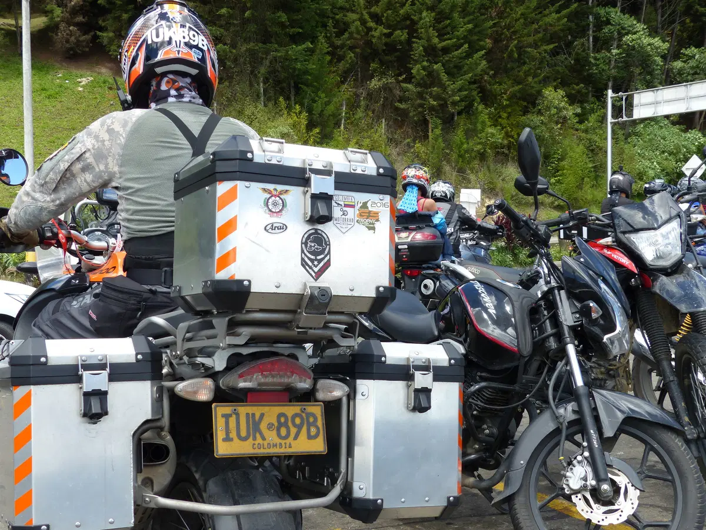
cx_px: 353
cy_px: 265
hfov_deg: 42.1
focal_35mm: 45
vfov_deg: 32.2
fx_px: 918
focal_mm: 8.1
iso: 100
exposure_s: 1/250
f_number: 4
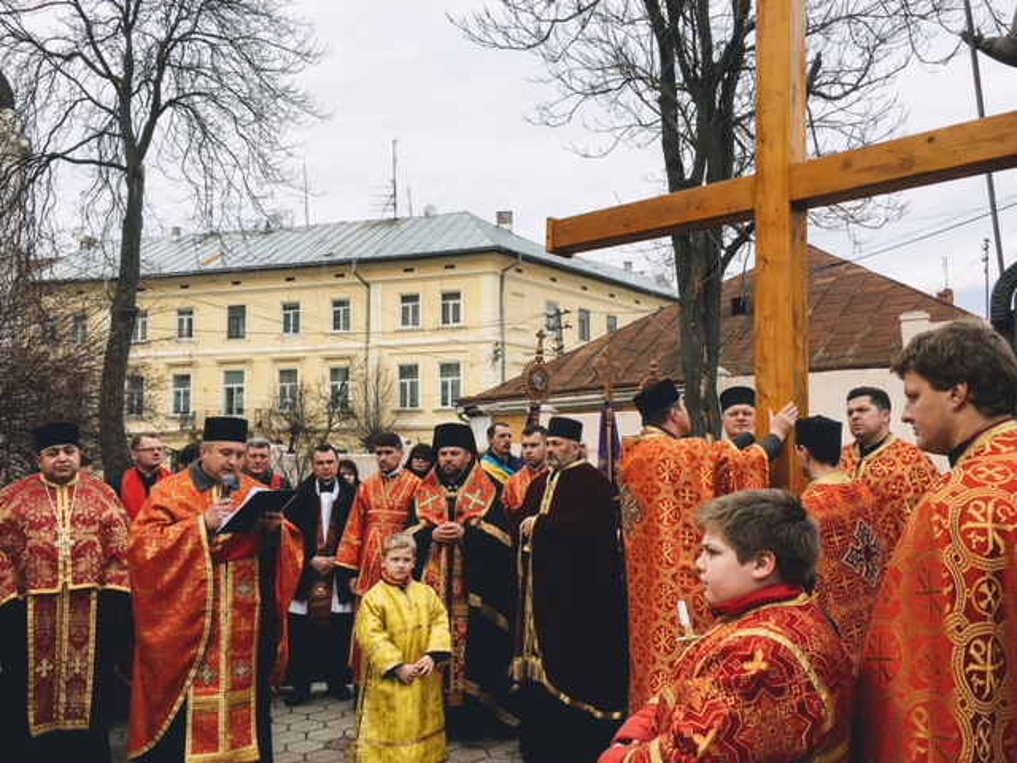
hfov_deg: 61.7
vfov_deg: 48.2
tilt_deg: +6.7
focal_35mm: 29
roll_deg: +0.1
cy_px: 382
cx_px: 508
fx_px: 852
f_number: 2.2
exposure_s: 1/442
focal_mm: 4.15
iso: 25
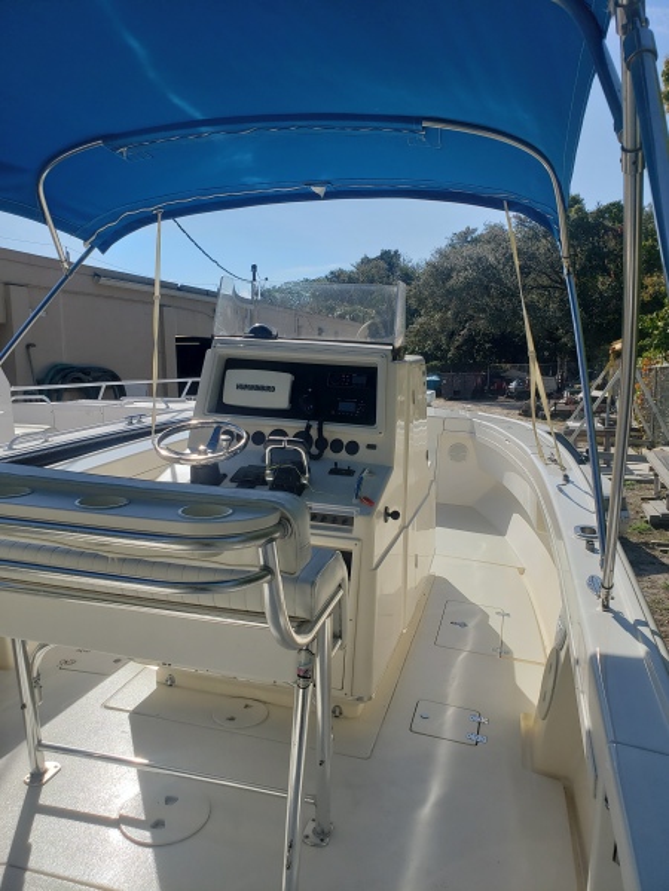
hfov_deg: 53.1
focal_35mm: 26
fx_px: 670
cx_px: 334
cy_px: 446
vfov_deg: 67.3
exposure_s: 1/2176
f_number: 2.4
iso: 50
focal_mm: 4.3
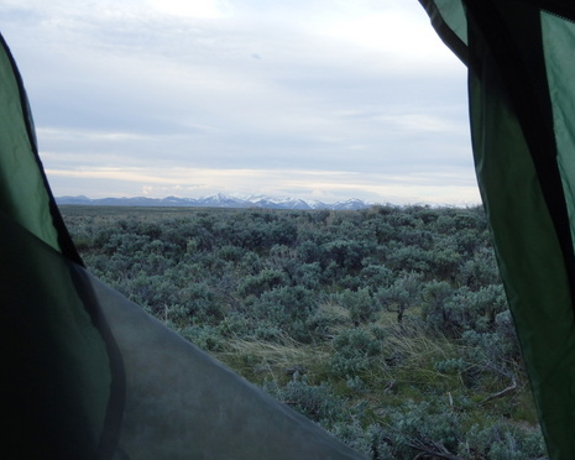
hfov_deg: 43.8
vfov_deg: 35.7
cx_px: 288
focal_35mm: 42
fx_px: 715
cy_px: 229
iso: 125
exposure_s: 1/80
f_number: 4.7
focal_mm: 7.3
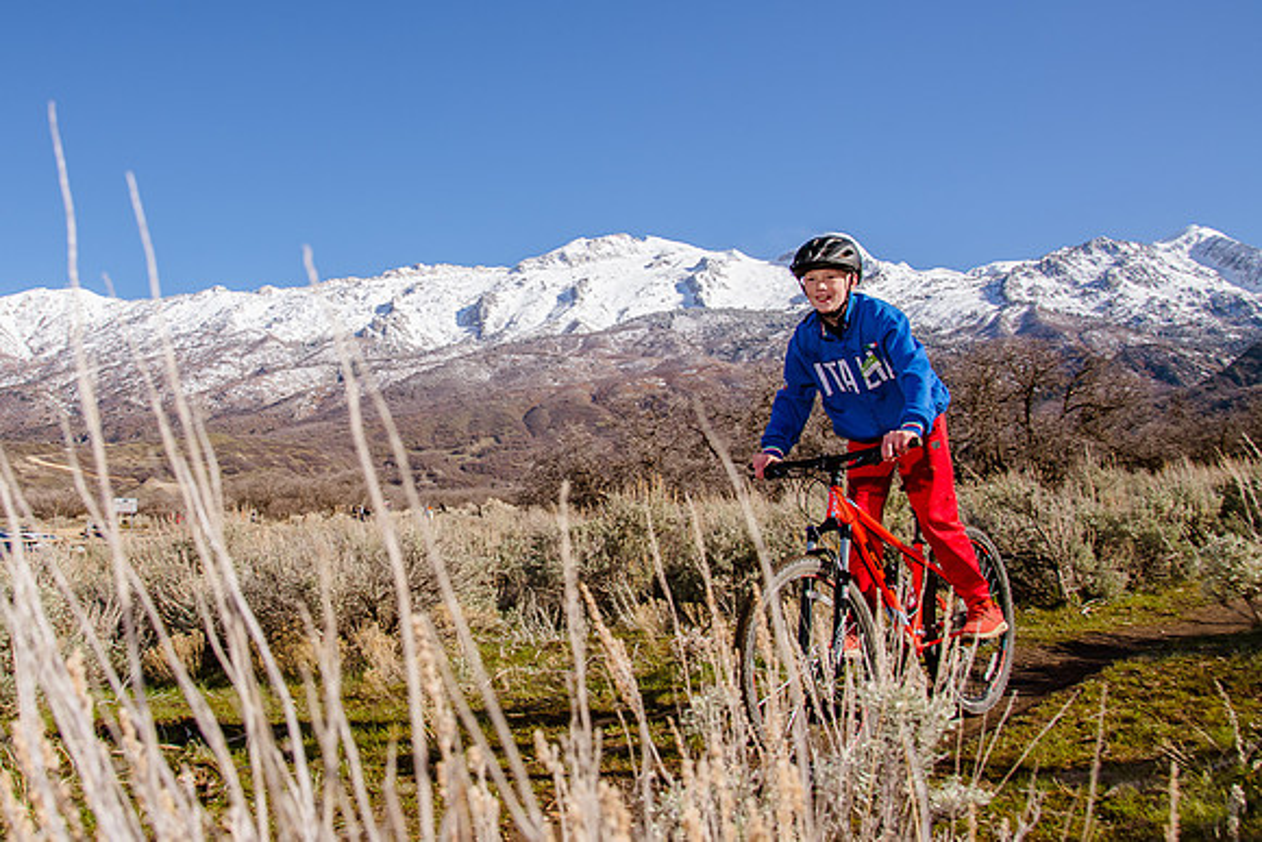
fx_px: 1213
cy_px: 348
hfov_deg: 54.0
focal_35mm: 35
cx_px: 436
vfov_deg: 38.2
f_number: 9
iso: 250
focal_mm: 24
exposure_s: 1/400
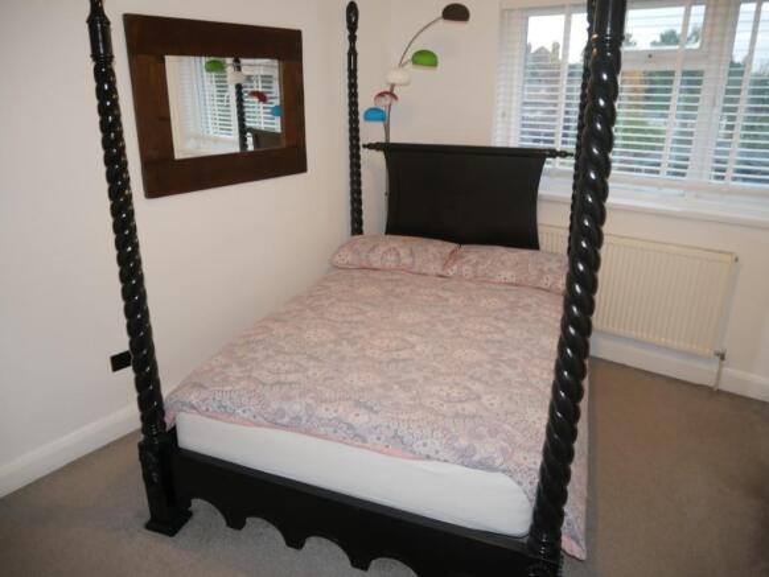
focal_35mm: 24
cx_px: 384
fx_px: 533
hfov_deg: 71.6
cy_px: 288
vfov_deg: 56.9
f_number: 3.5
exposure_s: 1/50
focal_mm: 12
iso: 800
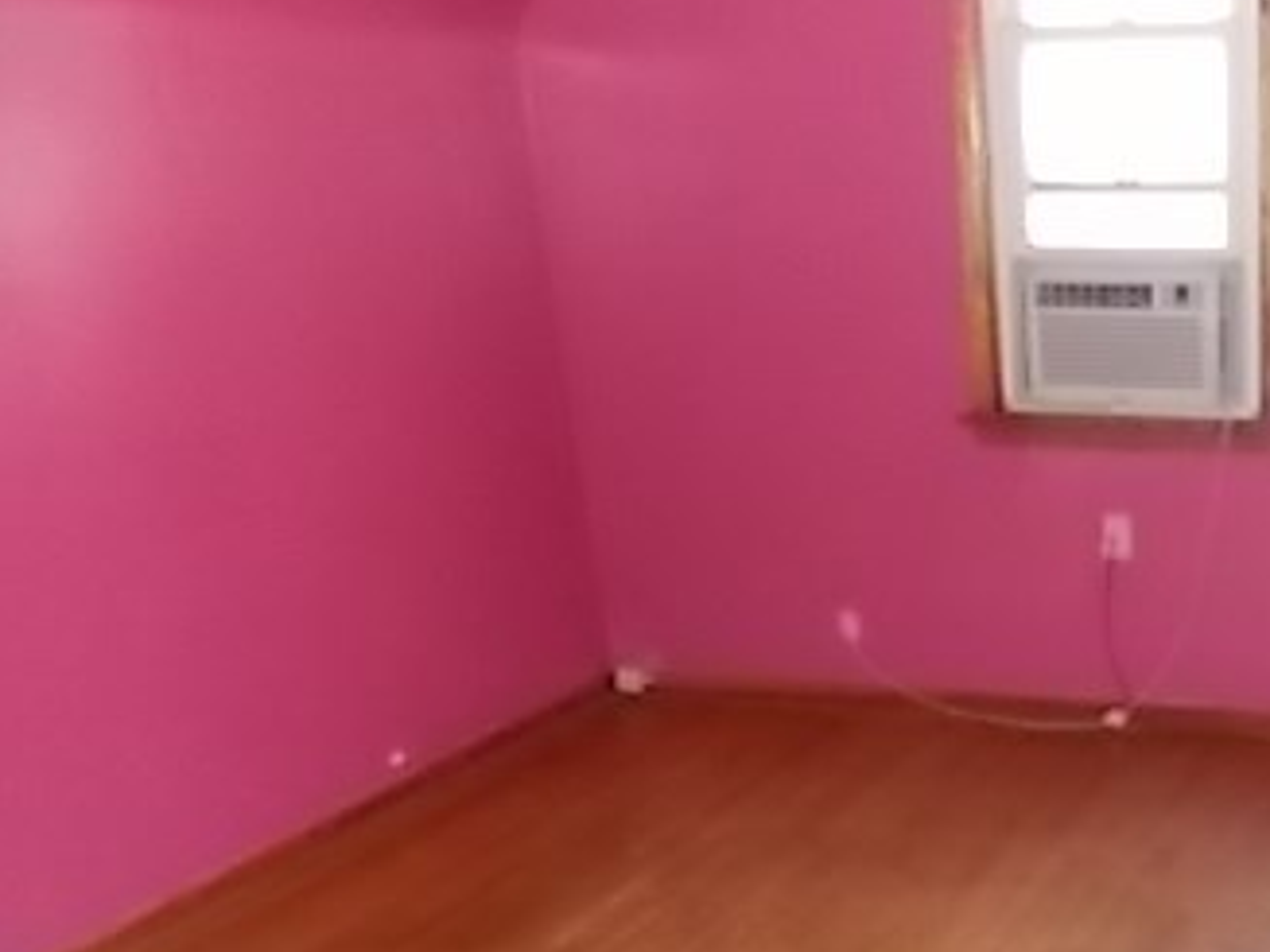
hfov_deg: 38.0
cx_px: 1235
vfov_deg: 31.4
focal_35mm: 45
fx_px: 1650
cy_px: 746
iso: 320
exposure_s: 1/30
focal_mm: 4
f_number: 3.1
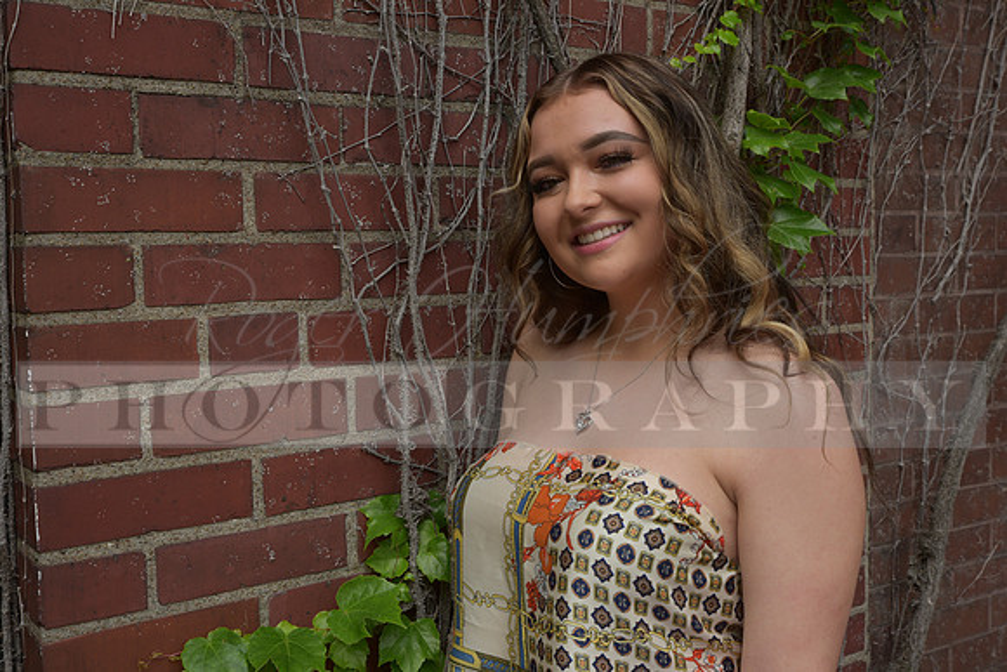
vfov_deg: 31.9
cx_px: 504
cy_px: 336
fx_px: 1175
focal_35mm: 42
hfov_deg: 46.4
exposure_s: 1/250
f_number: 8
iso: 320
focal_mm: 42
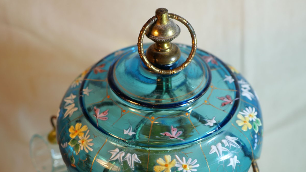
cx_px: 152
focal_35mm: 66
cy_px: 98
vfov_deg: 18.3
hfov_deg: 31.9
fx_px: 536
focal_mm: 30
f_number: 3.5
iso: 200
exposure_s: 1/125
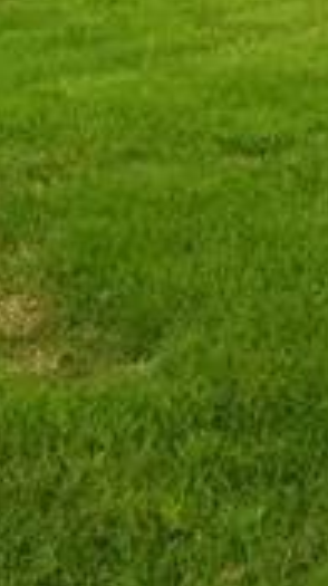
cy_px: -278
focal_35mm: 92
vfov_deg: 20.2
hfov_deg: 13.0
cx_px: 40
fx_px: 1427
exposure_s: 1/200
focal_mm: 10
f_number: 11
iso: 100
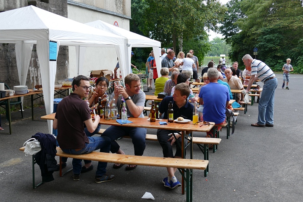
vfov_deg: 33.4
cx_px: 152
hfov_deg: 48.4
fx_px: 337
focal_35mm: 40
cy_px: 101
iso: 160
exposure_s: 1/80
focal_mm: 14.5
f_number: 3.1
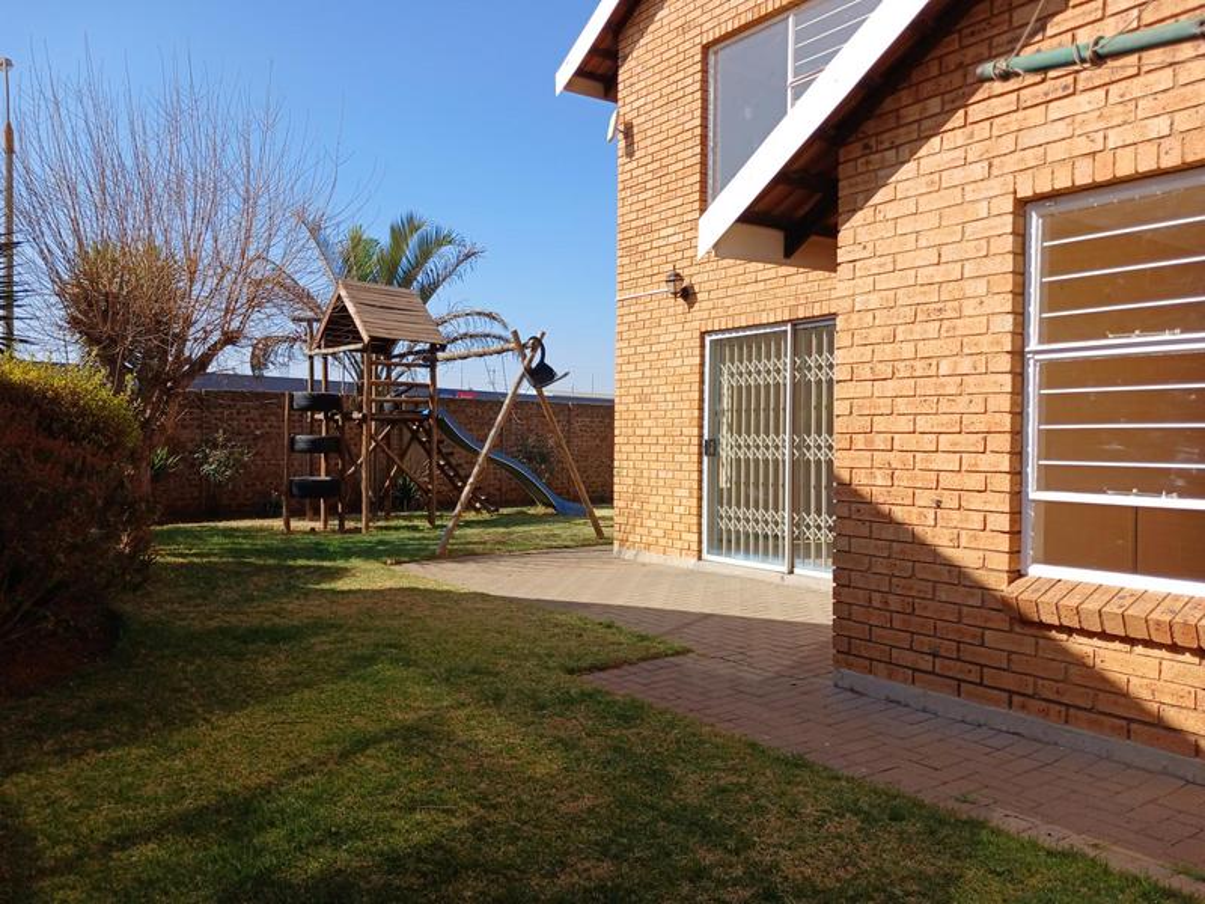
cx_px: 602
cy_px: 452
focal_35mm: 27
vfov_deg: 51.4
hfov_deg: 65.3
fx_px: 940
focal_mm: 4
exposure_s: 1/455
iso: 20
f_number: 1.8
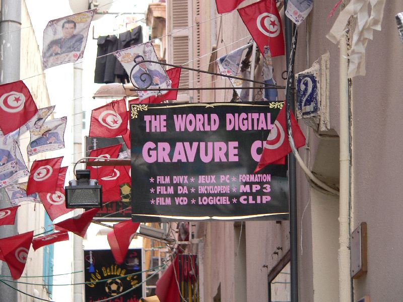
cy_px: 151
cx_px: 202
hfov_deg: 9.2
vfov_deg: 6.9
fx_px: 2503
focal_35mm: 215
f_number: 2.8
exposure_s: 1/60
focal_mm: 35.8
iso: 80
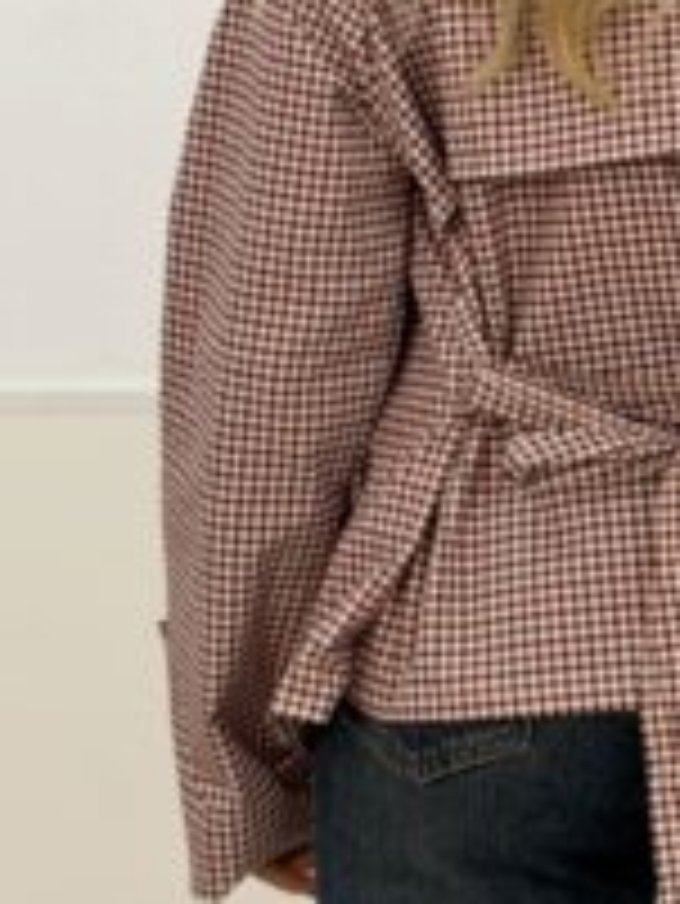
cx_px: 675
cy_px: 110
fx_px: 3323
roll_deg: +0.0
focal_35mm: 127
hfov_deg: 11.6
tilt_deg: +1.1
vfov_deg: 15.4
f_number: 1.78
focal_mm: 6.76
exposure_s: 1/182
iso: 50
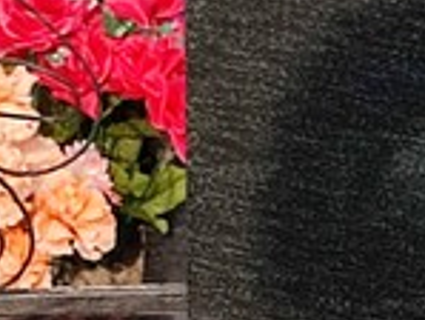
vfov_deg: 11.1
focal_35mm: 134
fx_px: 1647
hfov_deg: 14.6
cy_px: 249
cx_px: 368
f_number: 1.9
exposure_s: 1/484
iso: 50
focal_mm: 6.04
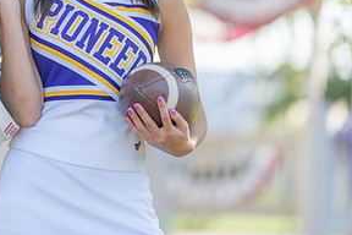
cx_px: 82
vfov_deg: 3.8
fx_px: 3578
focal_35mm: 366
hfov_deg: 5.6
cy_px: 25
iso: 100
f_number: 2.8
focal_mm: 176
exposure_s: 1/320
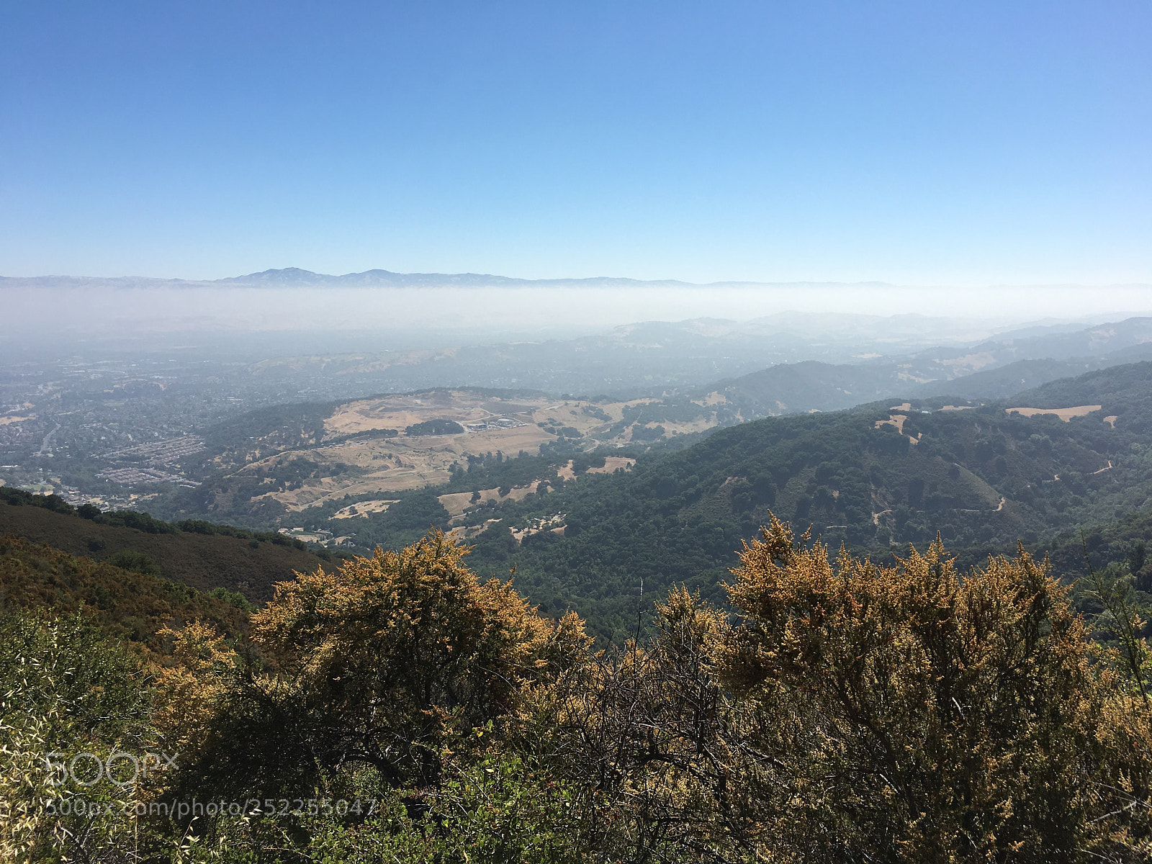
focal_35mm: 29
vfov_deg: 48.2
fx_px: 965
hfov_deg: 61.7
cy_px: 432
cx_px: 576
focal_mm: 4.15
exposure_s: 1/2137
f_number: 2.2
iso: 25
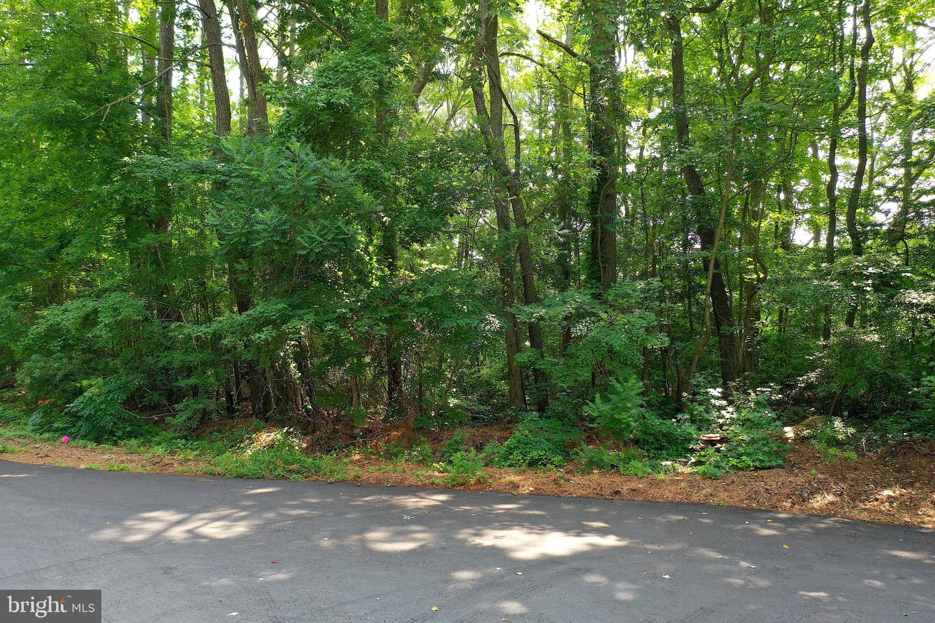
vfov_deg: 46.4
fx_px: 727
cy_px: 312
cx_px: 468
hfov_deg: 65.5
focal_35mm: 28
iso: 100
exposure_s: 1/60
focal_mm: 10.26
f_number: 3.5
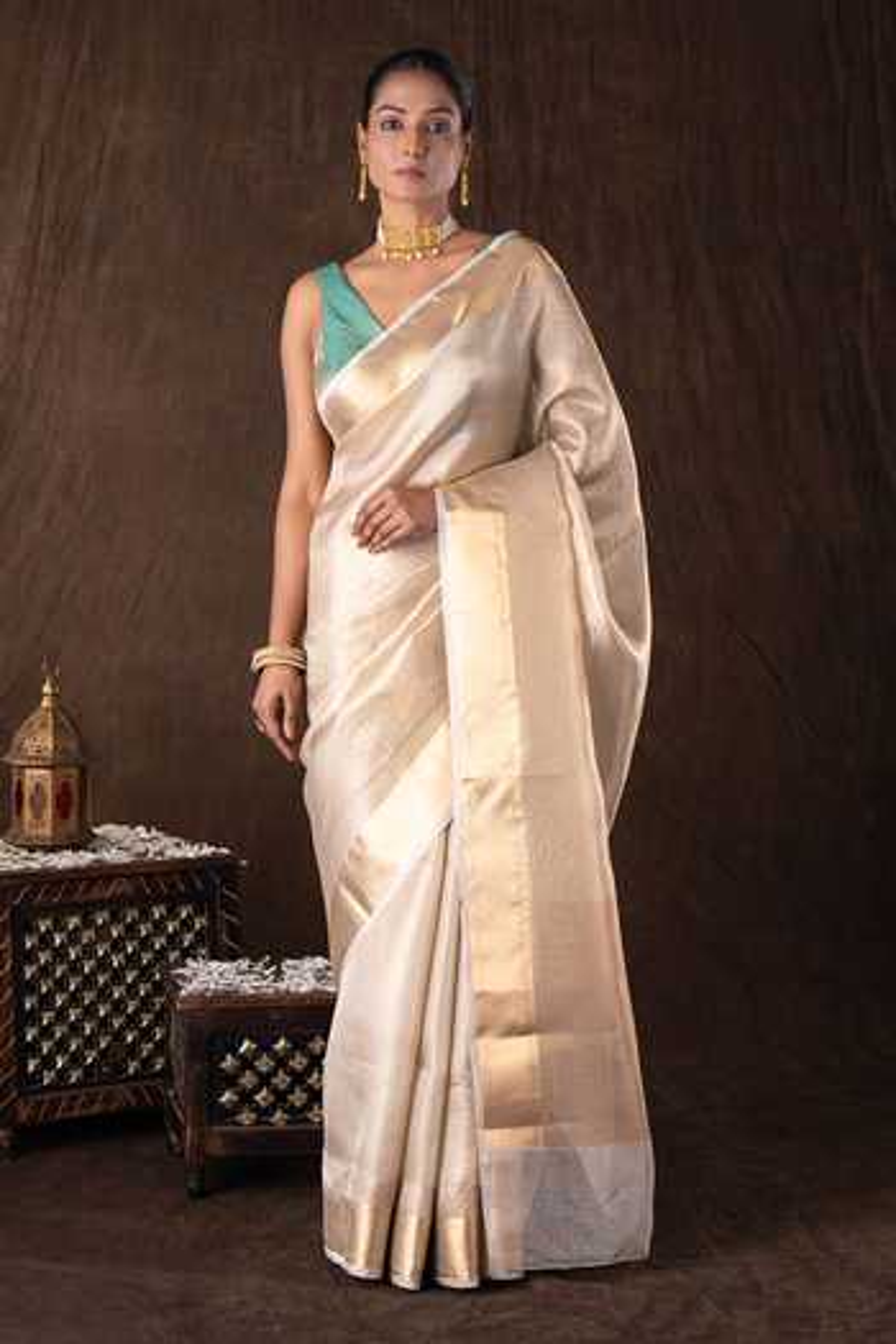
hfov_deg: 24.6
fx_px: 2053
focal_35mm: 55
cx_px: 448
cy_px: 672
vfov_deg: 36.2
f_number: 6.3
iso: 200
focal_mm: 55
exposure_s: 1/125
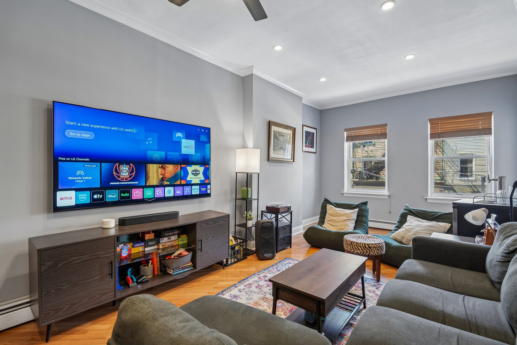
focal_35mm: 16
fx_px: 230
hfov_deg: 96.7
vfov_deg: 73.7
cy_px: 172
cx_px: 258
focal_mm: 16
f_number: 8
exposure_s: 1/8
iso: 400
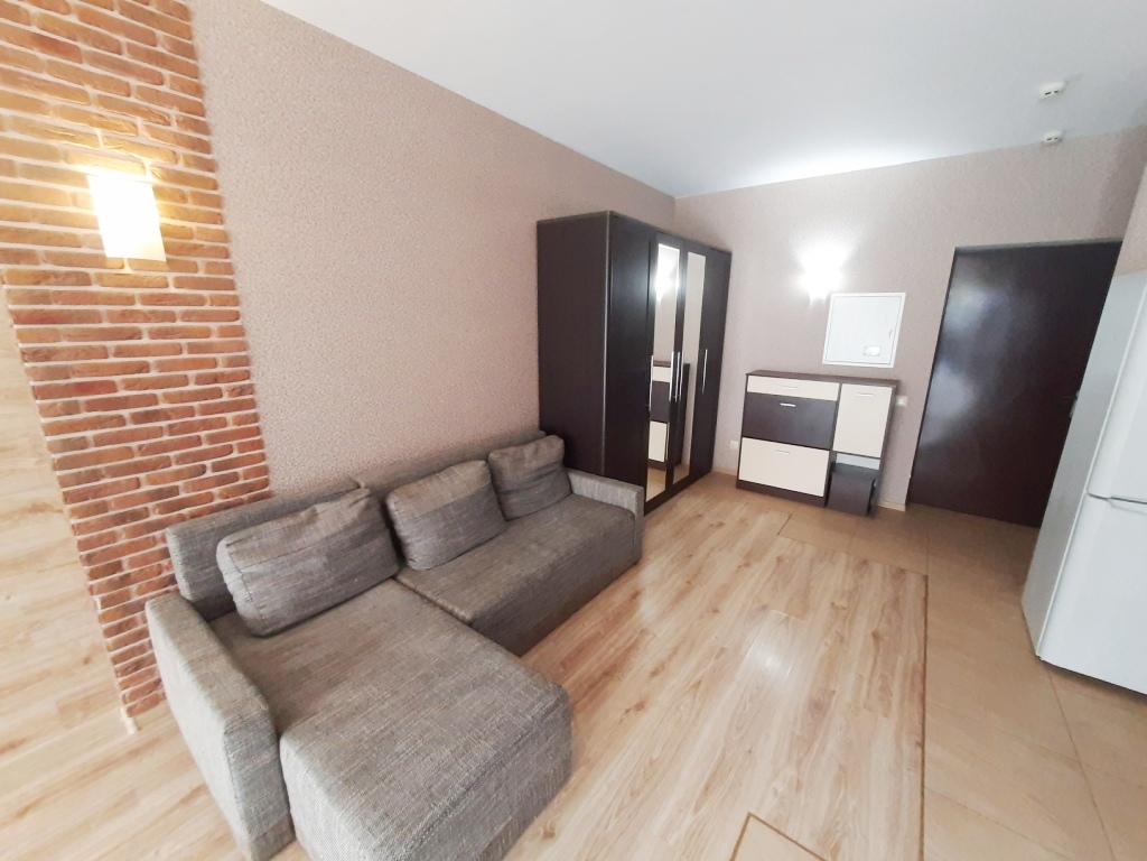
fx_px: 431
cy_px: 430
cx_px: 574
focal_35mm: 13
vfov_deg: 89.9
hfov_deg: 106.2
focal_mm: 1.42
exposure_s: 1/33
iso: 160
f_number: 2.2
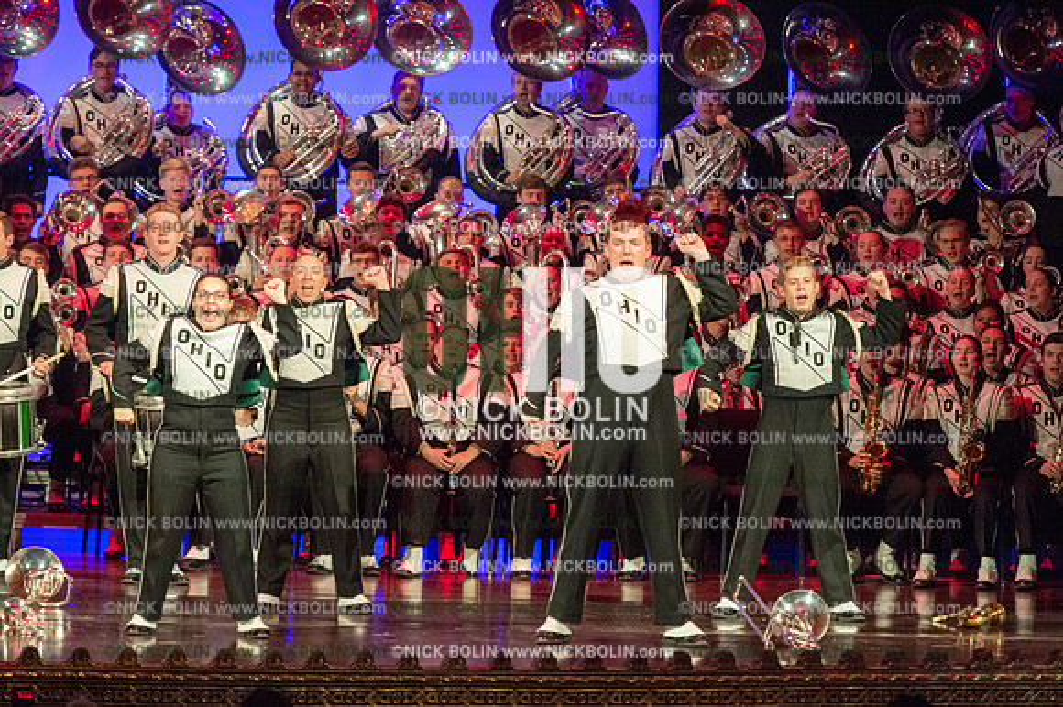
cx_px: 532
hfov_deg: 9.4
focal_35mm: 220
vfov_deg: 6.2
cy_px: 354
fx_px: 6492
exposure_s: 1/320
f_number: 5.6
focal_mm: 220
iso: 8000
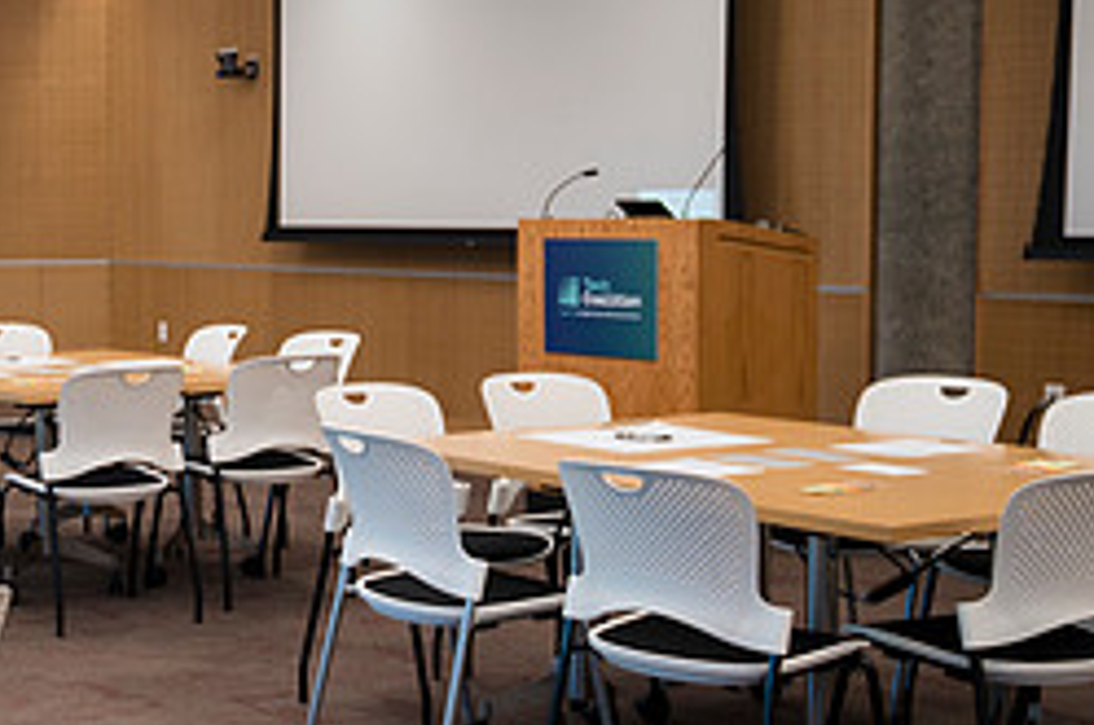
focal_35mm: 70
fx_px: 2123
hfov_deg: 26.6
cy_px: 378
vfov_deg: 19.4
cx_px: -105
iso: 250
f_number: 4
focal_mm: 30
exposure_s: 1/60
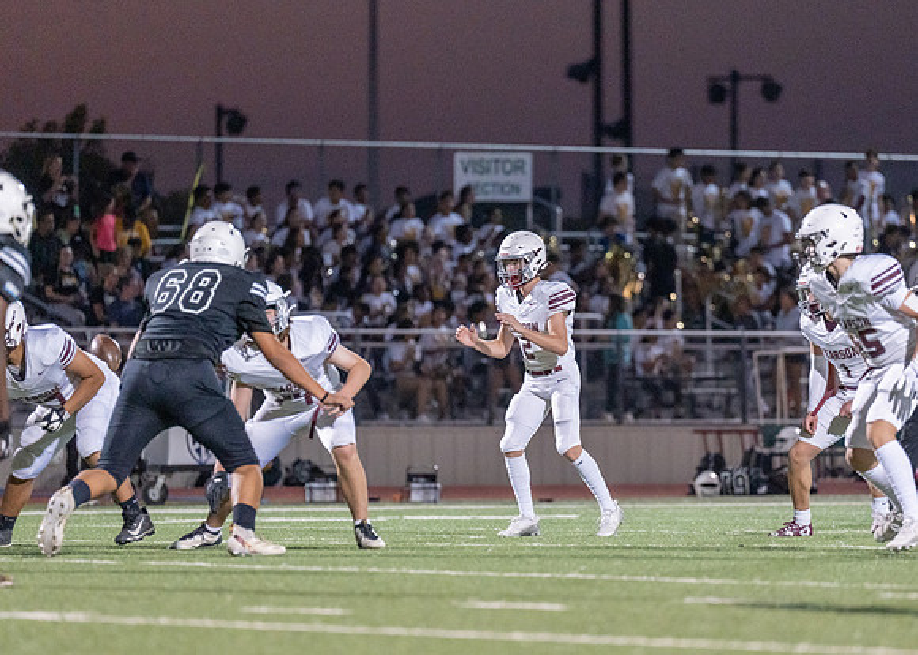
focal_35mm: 280
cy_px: 385
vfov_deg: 5.1
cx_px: 555
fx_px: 7294
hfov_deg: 7.2
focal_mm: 200
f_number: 2.8
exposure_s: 1/1000
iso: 2000
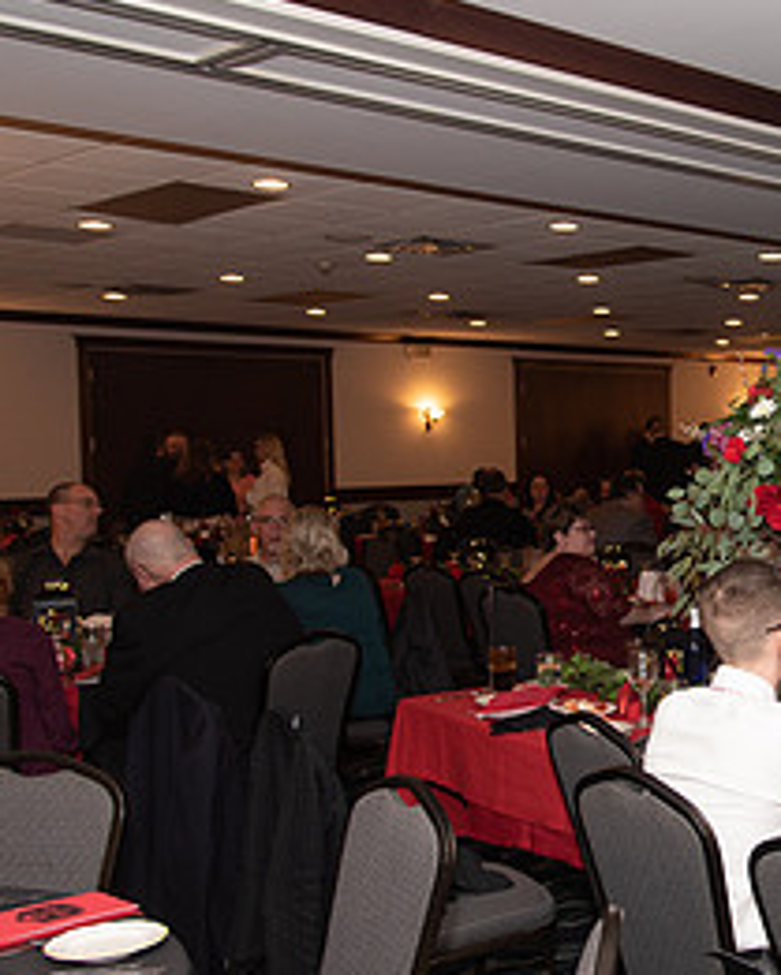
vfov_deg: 37.3
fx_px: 1444
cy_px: 502
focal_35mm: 50
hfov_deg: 28.1
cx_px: 811
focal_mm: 24
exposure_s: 1/200
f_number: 4
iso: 800
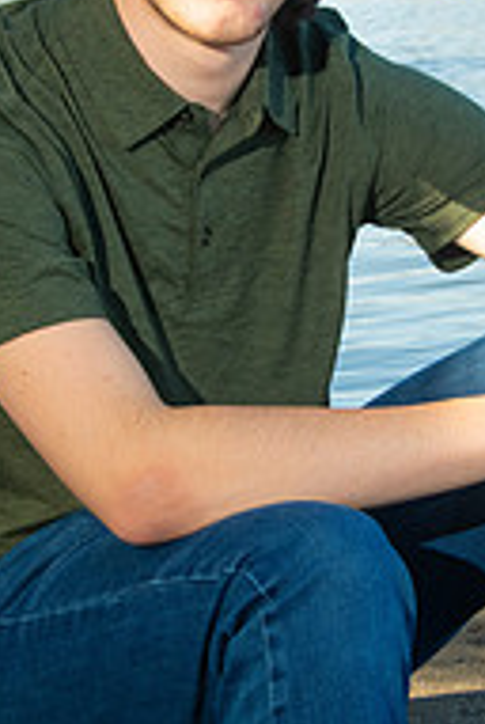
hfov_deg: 8.6
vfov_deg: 12.8
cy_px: 190
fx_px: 3221
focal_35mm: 160
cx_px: 277
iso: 800
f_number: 14
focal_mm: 68
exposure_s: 1/160
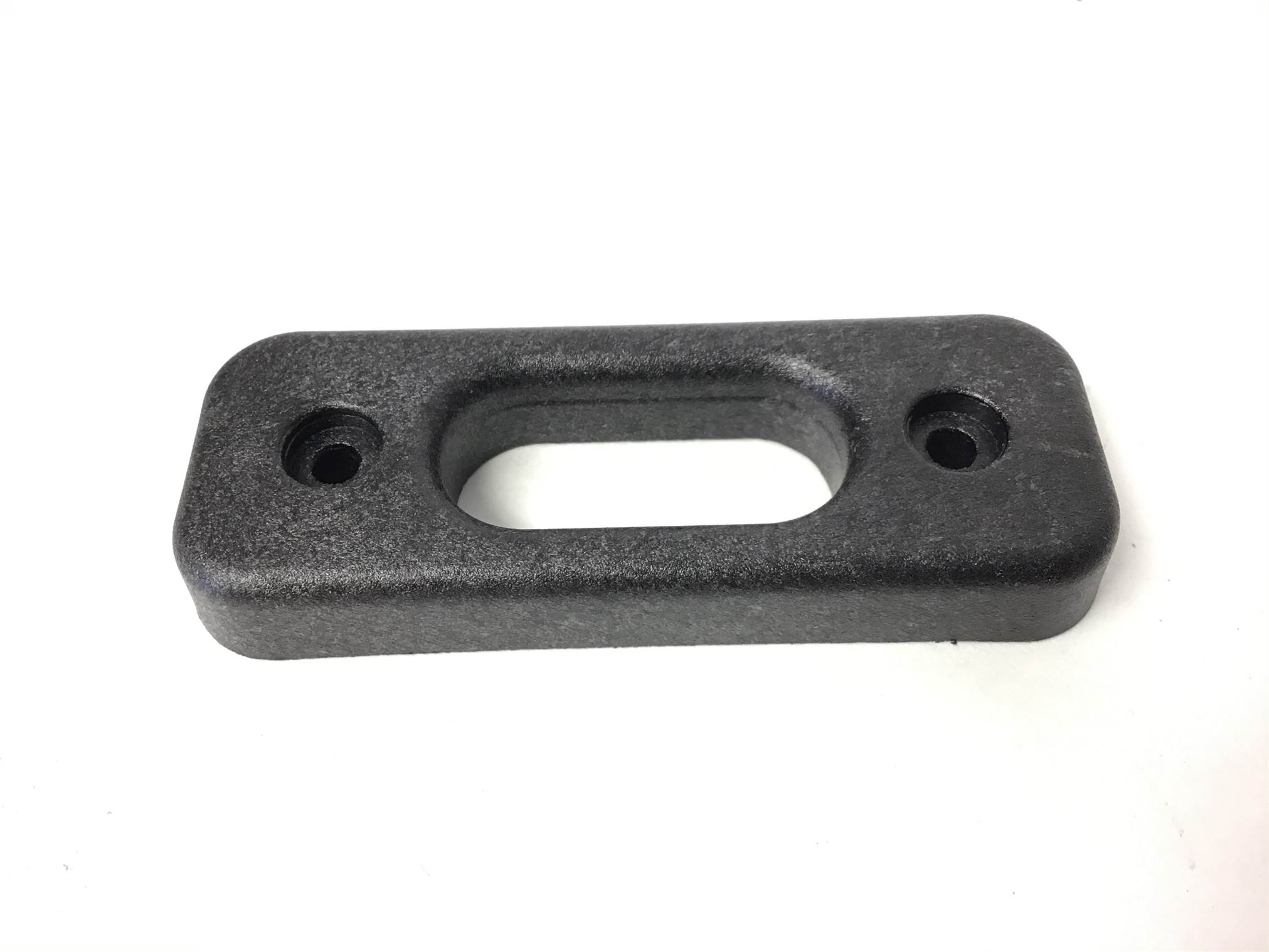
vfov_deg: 45.4
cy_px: 476
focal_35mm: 31
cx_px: 634
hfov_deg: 58.4
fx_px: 1136
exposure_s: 1/30
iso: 64
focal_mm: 3.3
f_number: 2.4
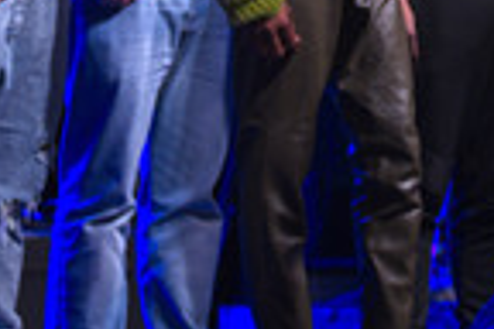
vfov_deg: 3.6
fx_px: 5159
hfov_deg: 5.5
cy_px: -164
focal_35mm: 376
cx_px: 547
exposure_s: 1/50
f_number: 2.8
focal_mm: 120
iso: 1600
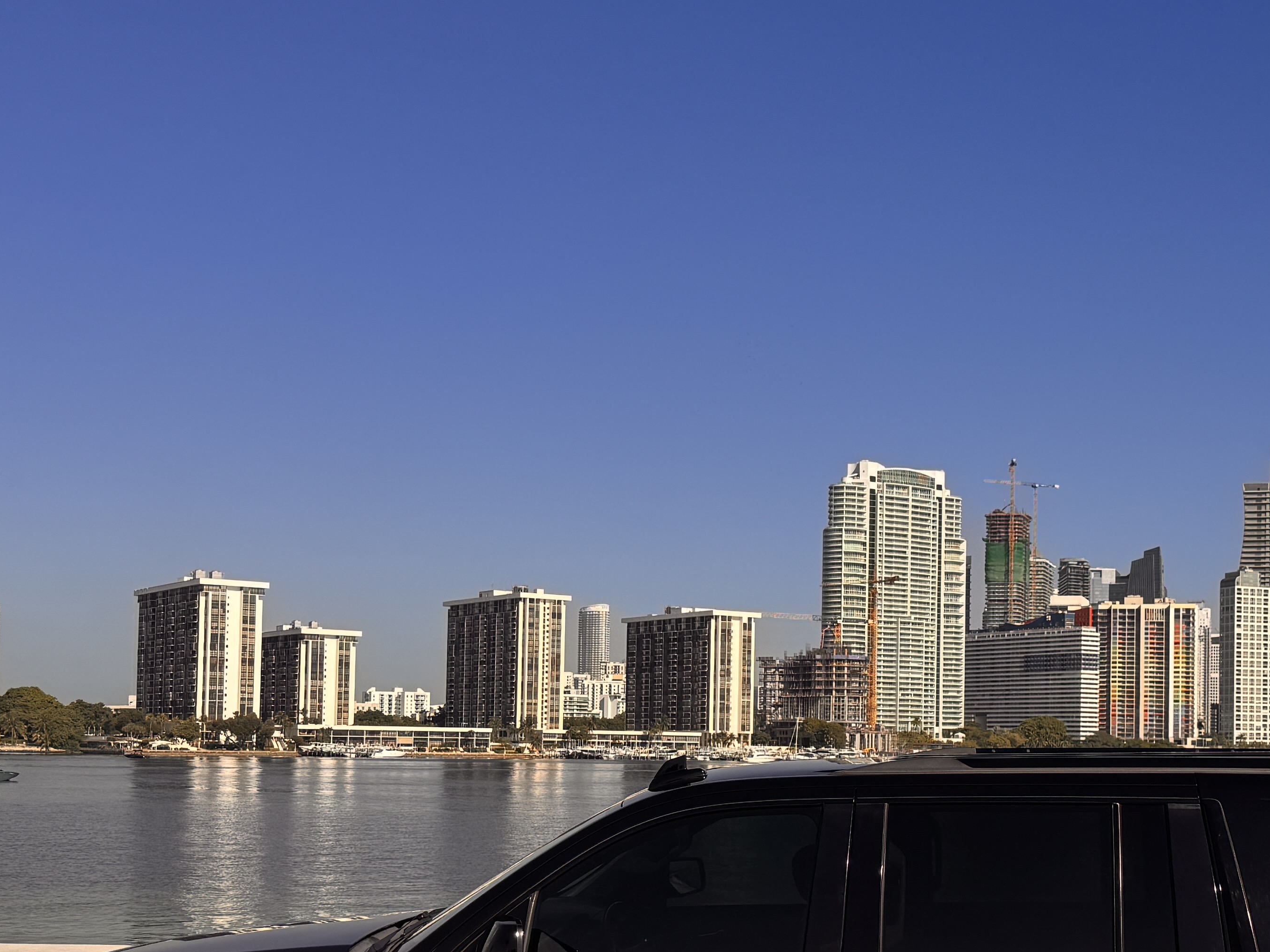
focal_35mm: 51
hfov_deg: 36.8
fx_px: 1871
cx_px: 917
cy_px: 686
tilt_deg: +1.8
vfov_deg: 28.2
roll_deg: -0.9
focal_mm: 6.76
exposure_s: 1/7092
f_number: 1.78
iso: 80
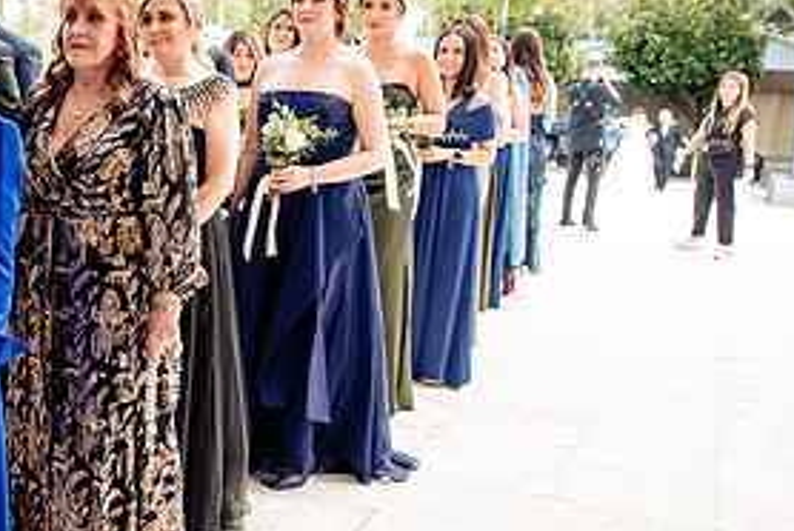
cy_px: 315
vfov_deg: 27.0
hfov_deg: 35.9
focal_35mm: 50
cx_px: 11
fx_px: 1104
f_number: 5
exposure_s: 1/200
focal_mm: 24
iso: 800
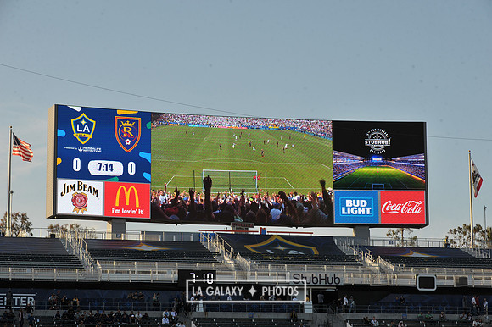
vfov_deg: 13.0
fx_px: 1434
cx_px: 246
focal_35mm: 105
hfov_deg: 19.5
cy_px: 164
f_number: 10
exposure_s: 1/400
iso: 400
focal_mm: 105
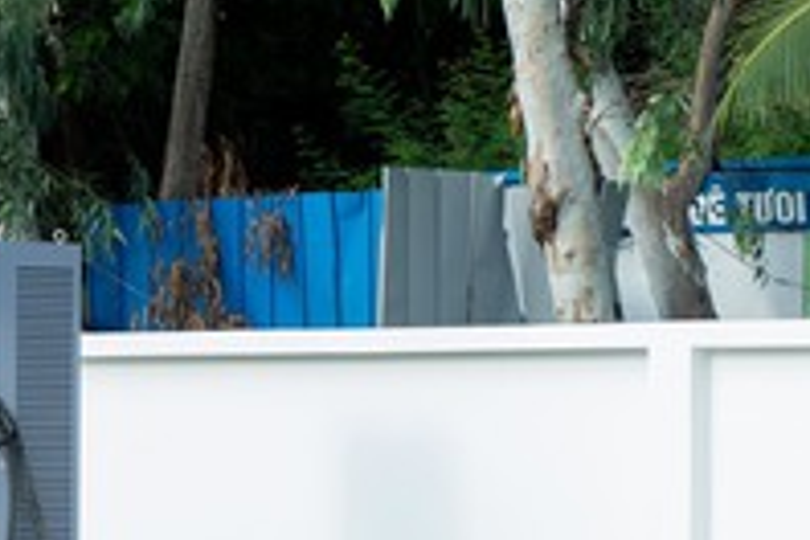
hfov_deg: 9.9
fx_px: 4657
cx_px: -16
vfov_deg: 6.6
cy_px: 372
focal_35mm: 207
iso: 100
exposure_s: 1/160
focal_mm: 62
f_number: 4
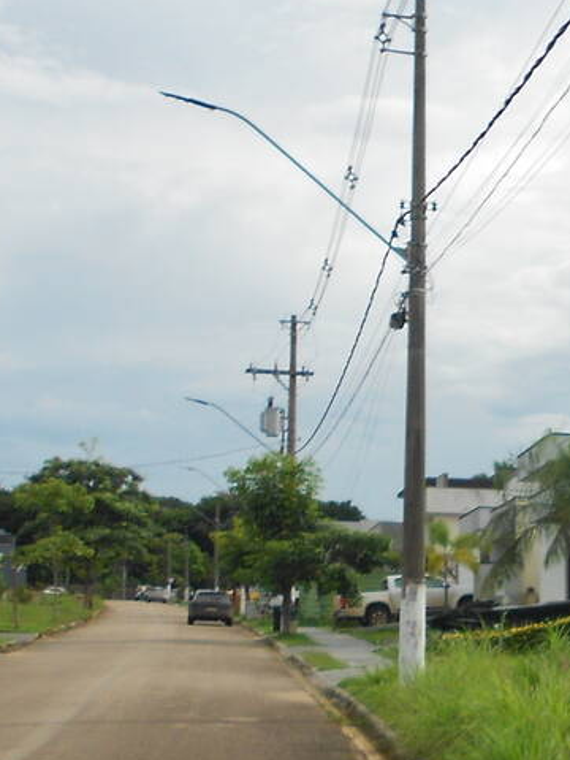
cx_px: 974
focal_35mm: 78
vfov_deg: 24.8
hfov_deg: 16.4
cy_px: 532
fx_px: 1713
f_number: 3.2
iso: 80
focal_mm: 4.6
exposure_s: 1/1000
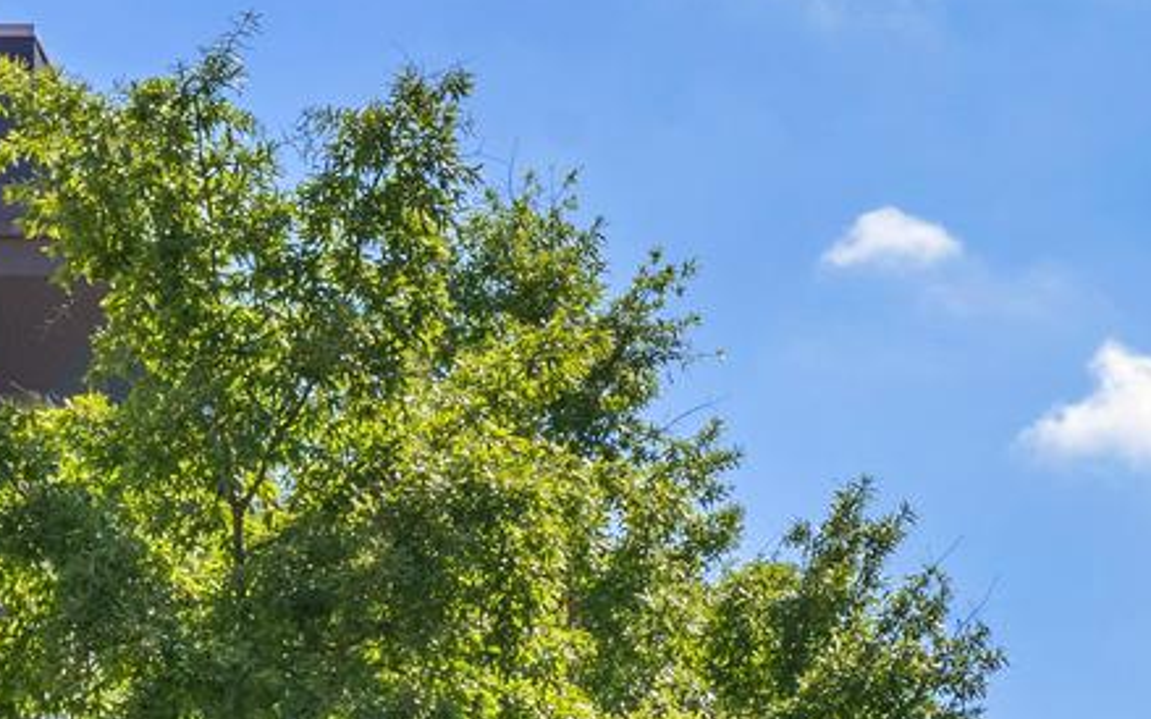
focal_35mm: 290
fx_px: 9093
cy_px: 1550
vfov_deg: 4.4
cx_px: 1345
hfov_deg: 7.2
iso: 640
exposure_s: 1/400
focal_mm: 61
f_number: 13
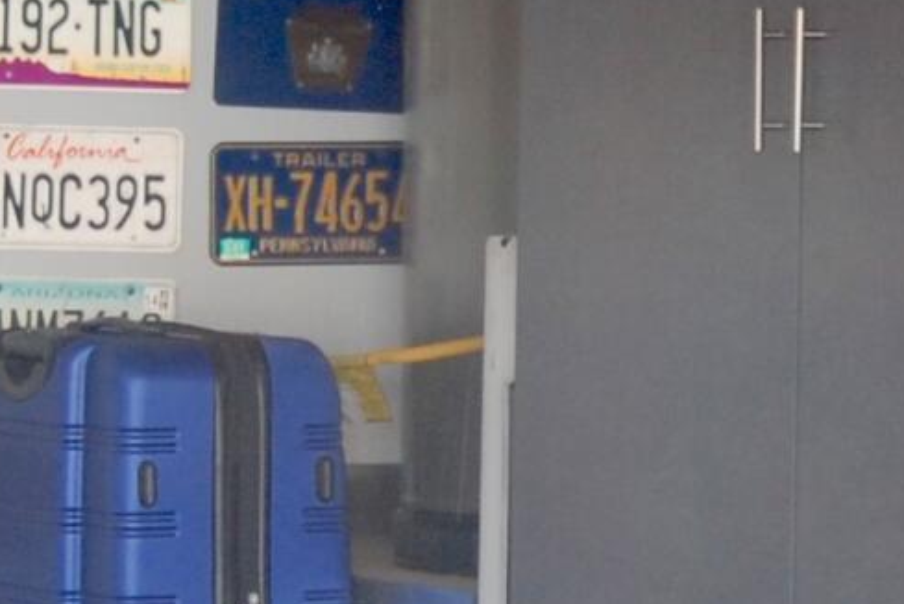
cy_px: 266
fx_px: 8094
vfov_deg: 4.3
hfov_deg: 6.4
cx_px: 952
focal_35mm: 322
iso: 200
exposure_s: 1/100
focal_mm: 35
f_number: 5
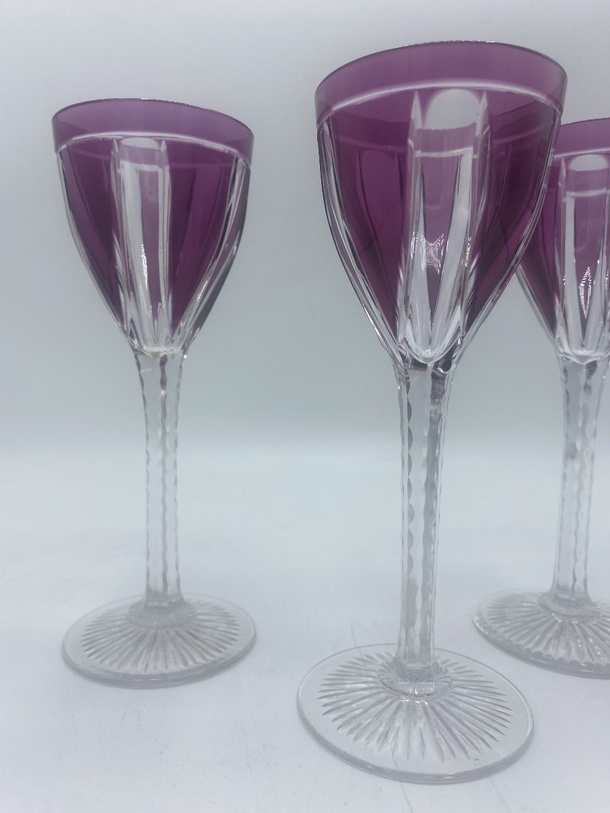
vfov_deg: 67.3
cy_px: 406
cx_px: 305
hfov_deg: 53.1
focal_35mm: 26
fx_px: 611
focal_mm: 4.25
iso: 32
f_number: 1.8
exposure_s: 1/1779
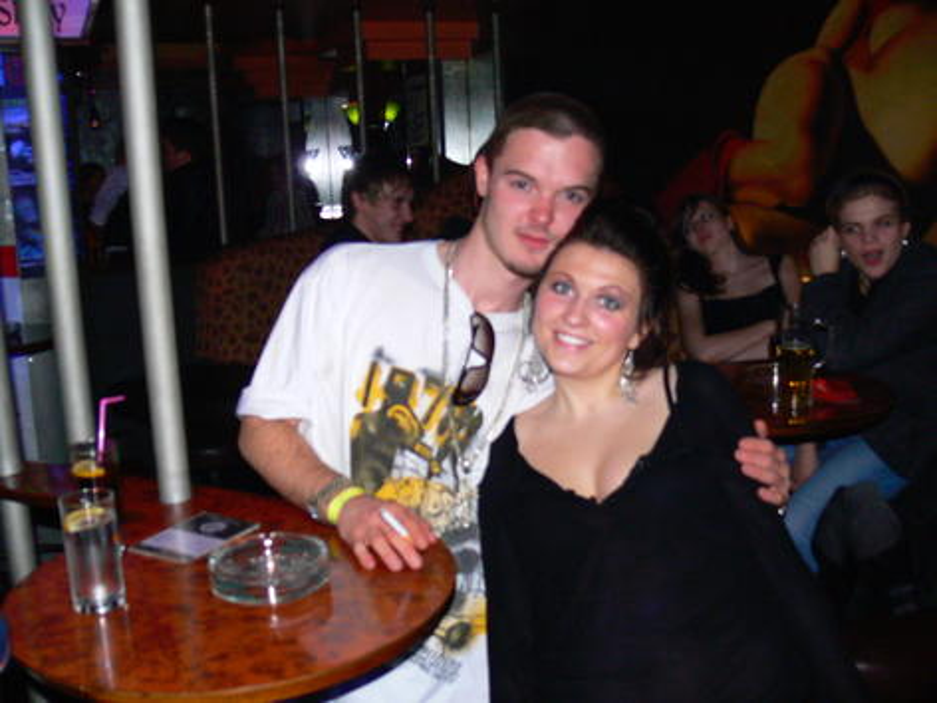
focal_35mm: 35
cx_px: 468
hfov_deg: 52.6
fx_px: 947
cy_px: 352
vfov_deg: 40.7
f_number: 2.8
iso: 200
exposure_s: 1/30
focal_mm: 7.4
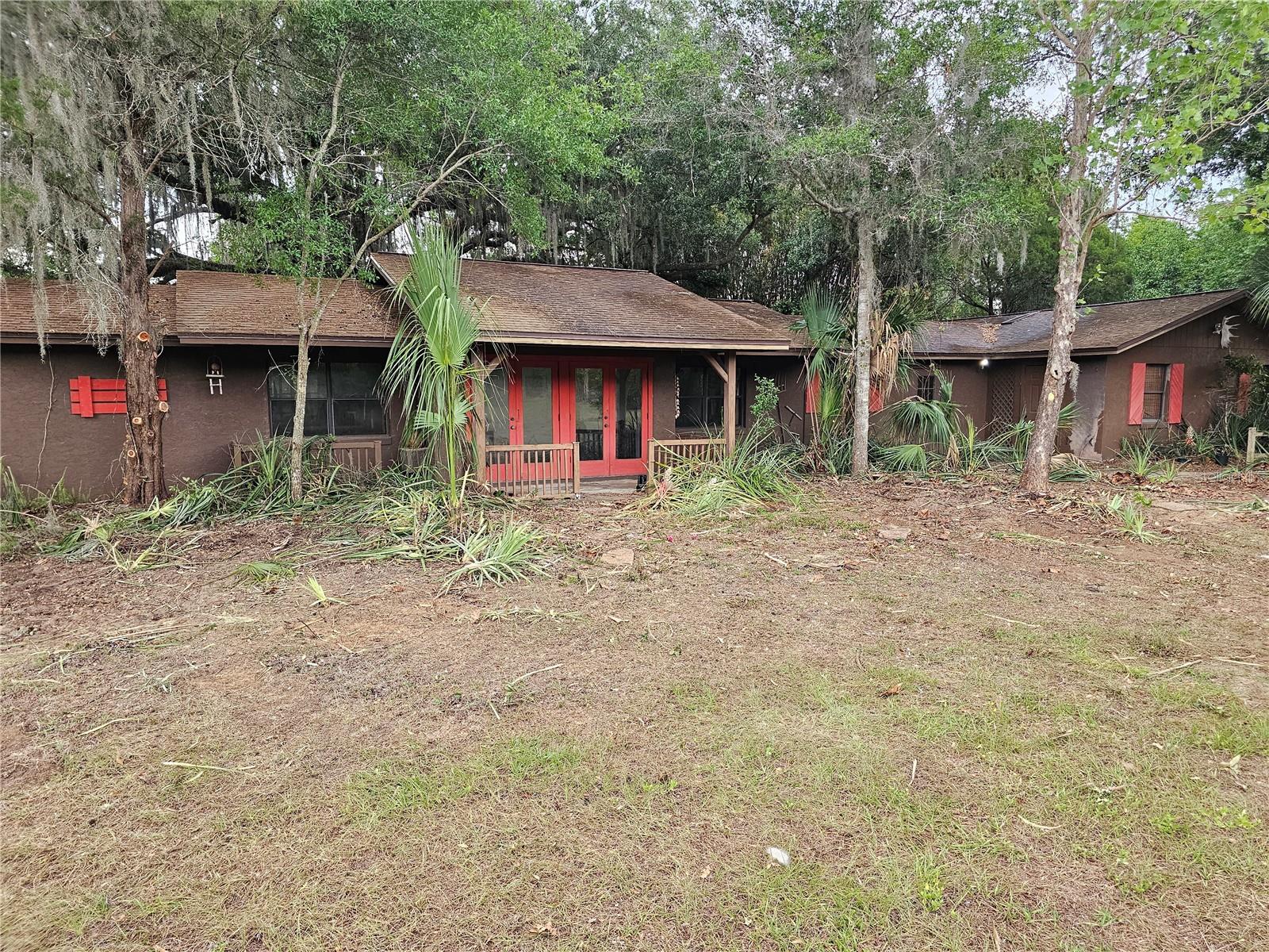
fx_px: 843
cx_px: 634
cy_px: 476
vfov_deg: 58.9
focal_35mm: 23
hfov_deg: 73.9
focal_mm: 6.3
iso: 200
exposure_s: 1/207
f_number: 1.7
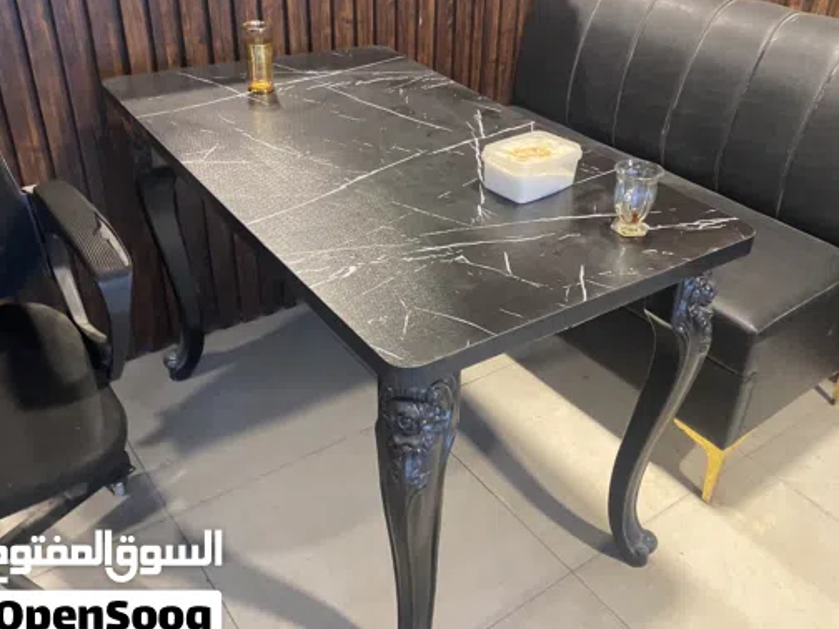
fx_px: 800
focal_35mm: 33
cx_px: 473
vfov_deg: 42.9
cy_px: 290
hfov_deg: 55.2
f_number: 1.8
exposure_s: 1/50
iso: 320
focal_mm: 4.25
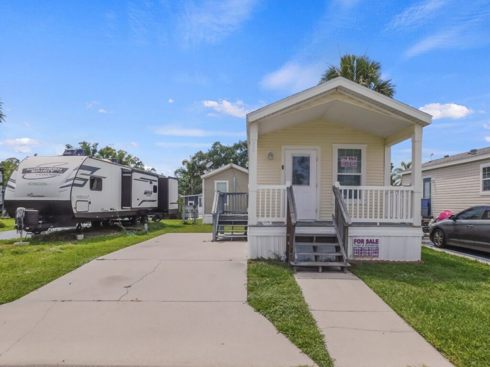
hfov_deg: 73.9
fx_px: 326
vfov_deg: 58.9
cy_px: 184
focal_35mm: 23
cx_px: 245
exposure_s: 1/500
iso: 125
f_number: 6
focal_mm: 4
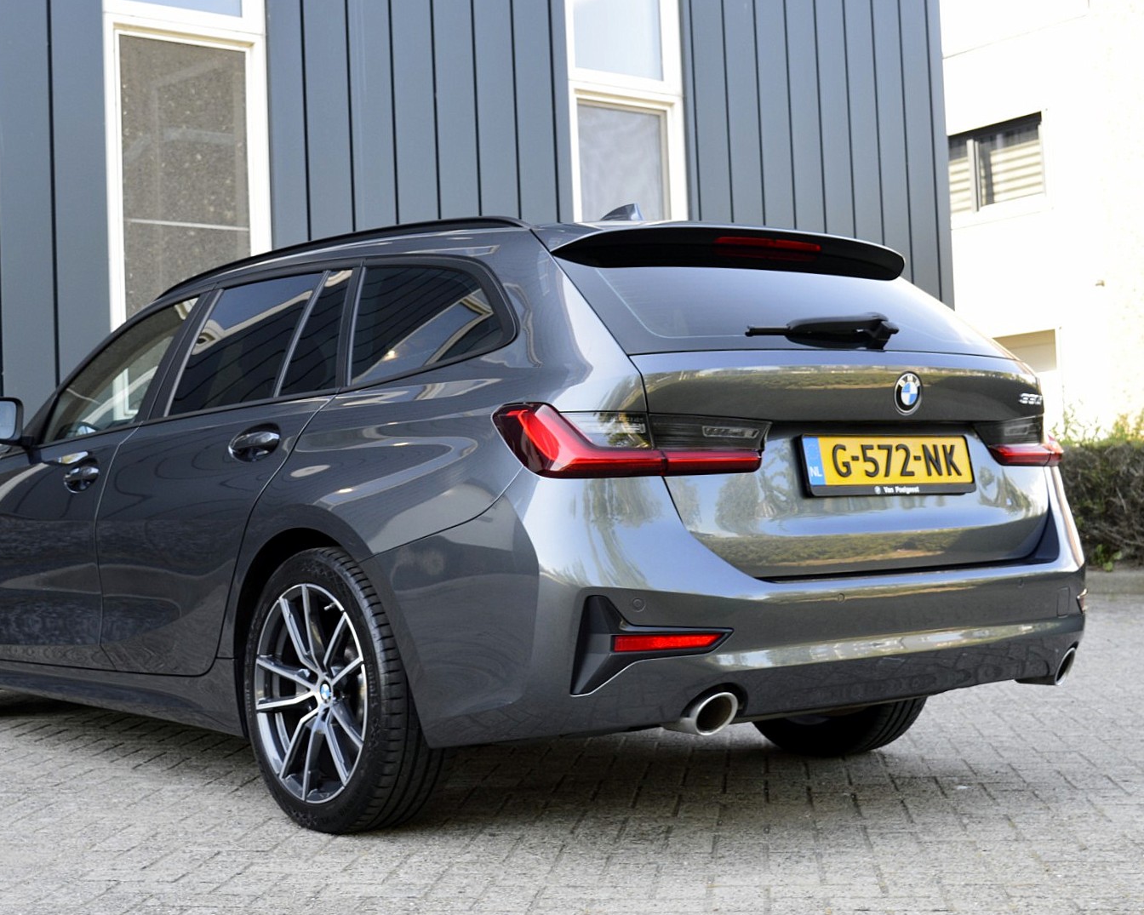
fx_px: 1727
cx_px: 473
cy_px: 459
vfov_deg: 29.7
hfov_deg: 36.6
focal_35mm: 51
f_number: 8
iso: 400
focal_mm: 30
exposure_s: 1/80
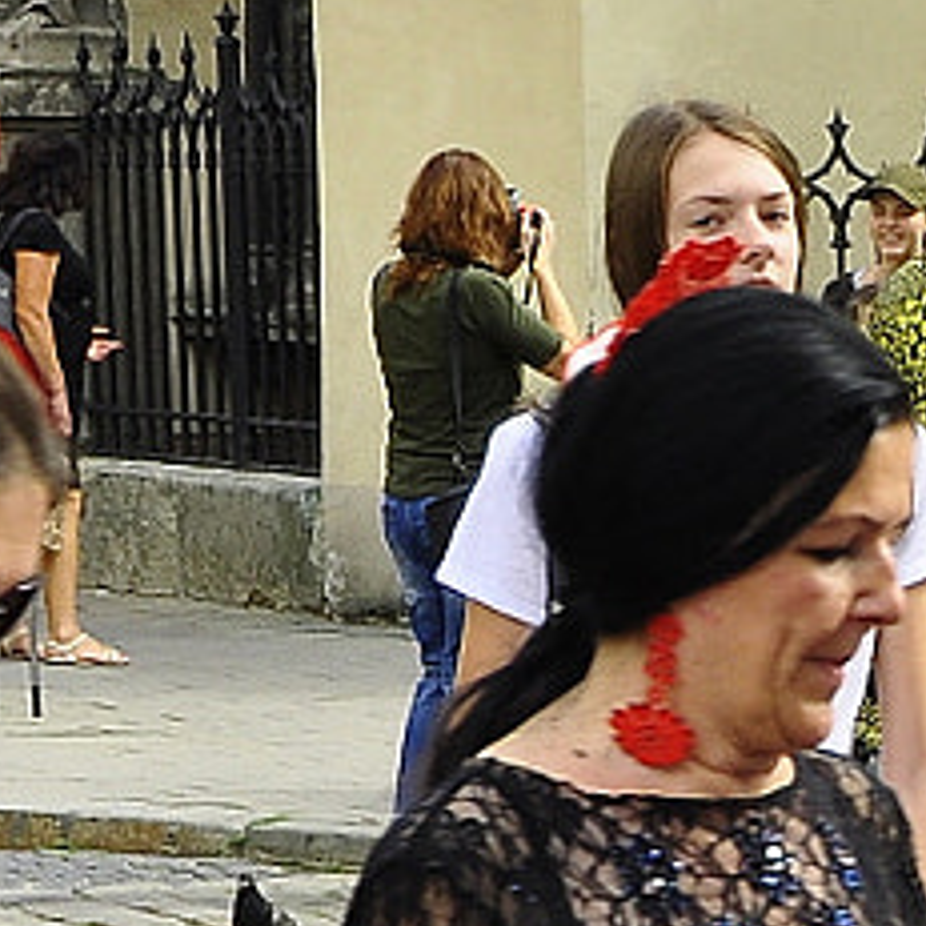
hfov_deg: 5.4
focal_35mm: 317
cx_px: 1860
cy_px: 1189
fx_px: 9594
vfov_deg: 5.5
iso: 200
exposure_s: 1/125
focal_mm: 36
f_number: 8
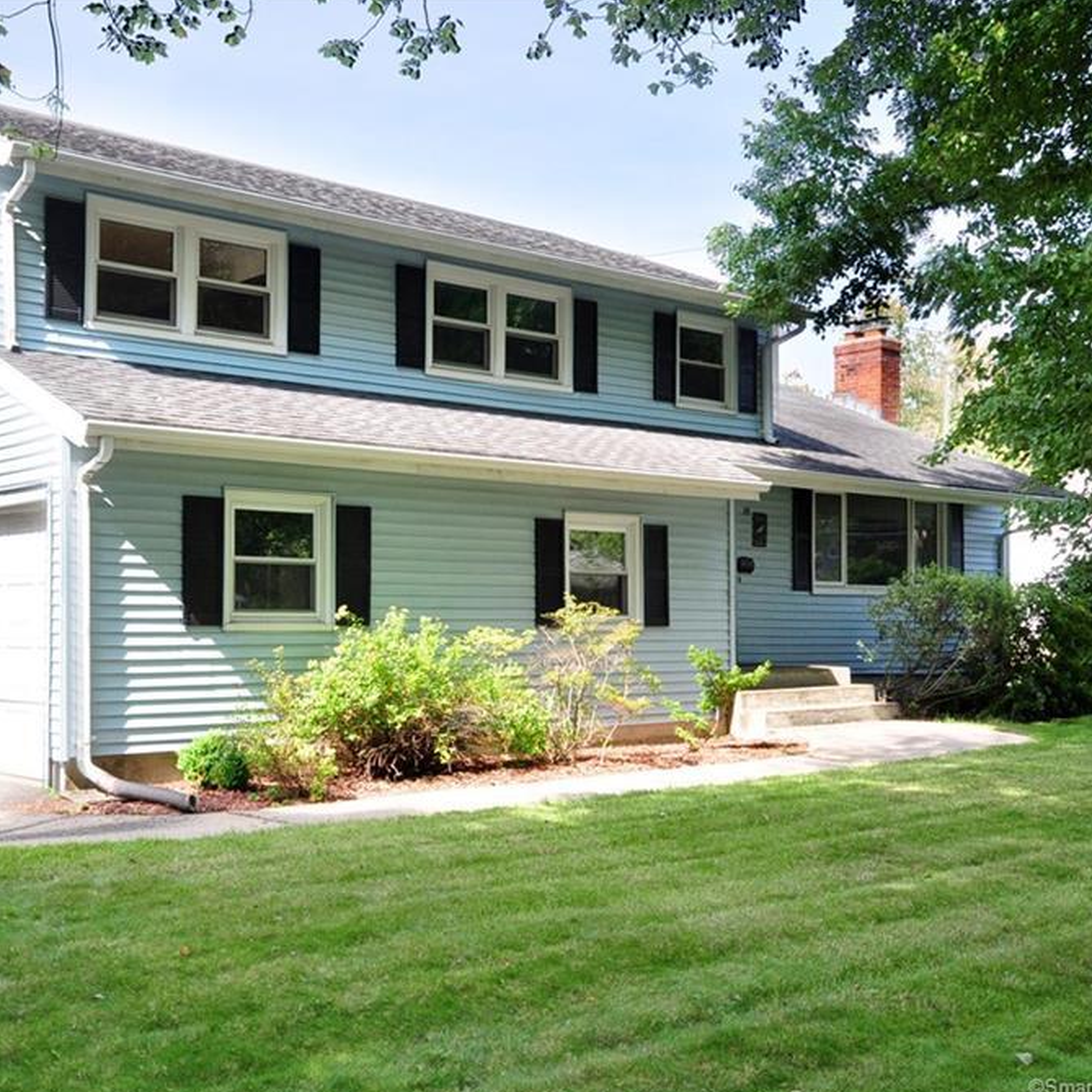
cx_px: 415
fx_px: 1392
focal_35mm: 39
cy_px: 547
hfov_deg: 42.5
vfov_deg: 42.8
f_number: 7.1
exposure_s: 1/200
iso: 640
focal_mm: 20
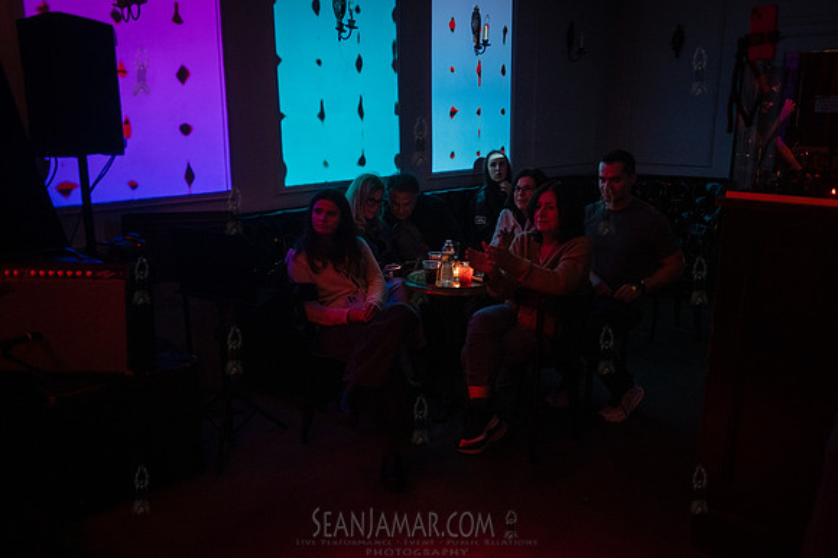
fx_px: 676
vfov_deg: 44.8
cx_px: 410
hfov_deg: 63.6
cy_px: 279
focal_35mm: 29
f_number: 2.8
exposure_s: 1/200
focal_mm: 28
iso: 8000
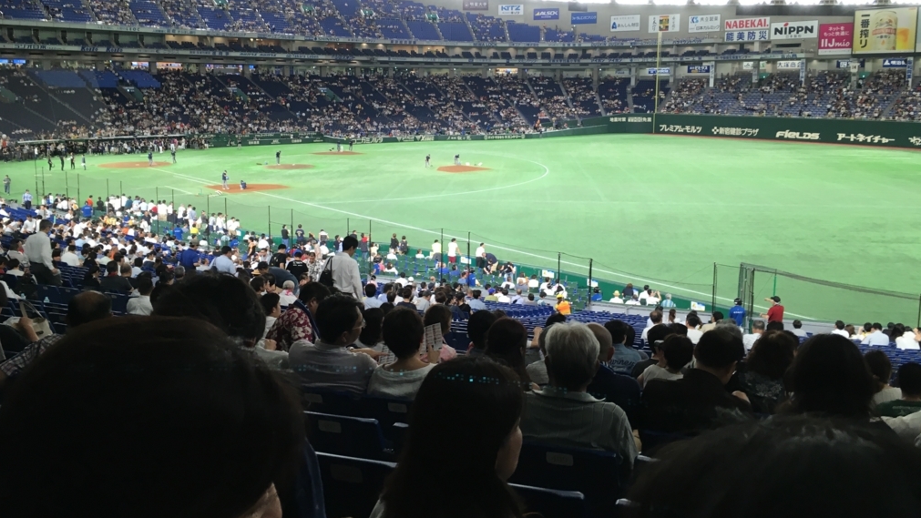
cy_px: 186
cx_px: 460
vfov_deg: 36.4
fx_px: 782
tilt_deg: -8.7
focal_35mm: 32
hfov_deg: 61.0
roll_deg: -1.1
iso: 50
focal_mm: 4.15
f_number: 2.2
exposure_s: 1/30
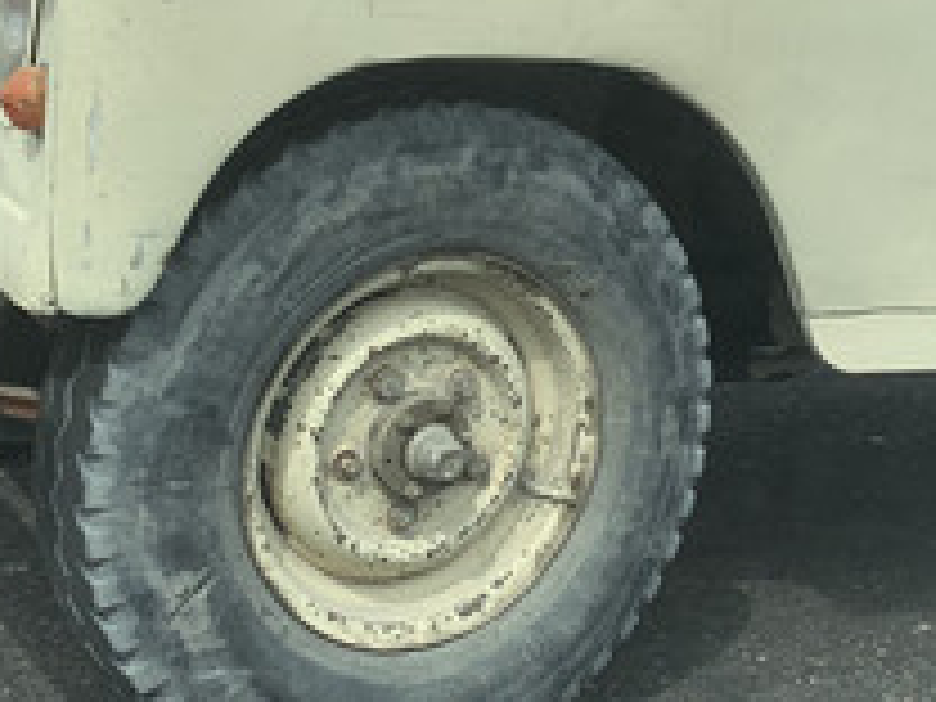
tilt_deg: -11.2
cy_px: 90
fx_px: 2163
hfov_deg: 24.1
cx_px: 738
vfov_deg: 18.2
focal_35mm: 80
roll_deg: -0.9
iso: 25
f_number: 1.8
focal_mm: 4.25
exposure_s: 1/1585
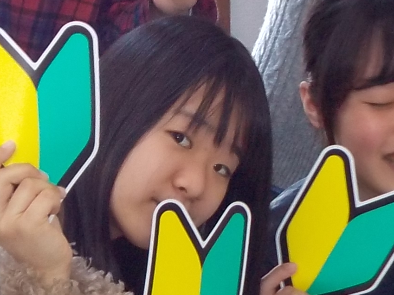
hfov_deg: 13.4
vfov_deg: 10.1
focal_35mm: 147
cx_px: 162
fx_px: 1673
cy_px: 103
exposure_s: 1/30
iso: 180
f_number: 3.3
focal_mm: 4.1
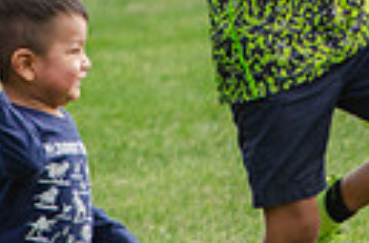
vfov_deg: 1.0
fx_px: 13767
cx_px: 229
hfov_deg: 1.5
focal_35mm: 1348
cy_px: -49
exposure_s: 1/500
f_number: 5.6
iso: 200
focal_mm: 200
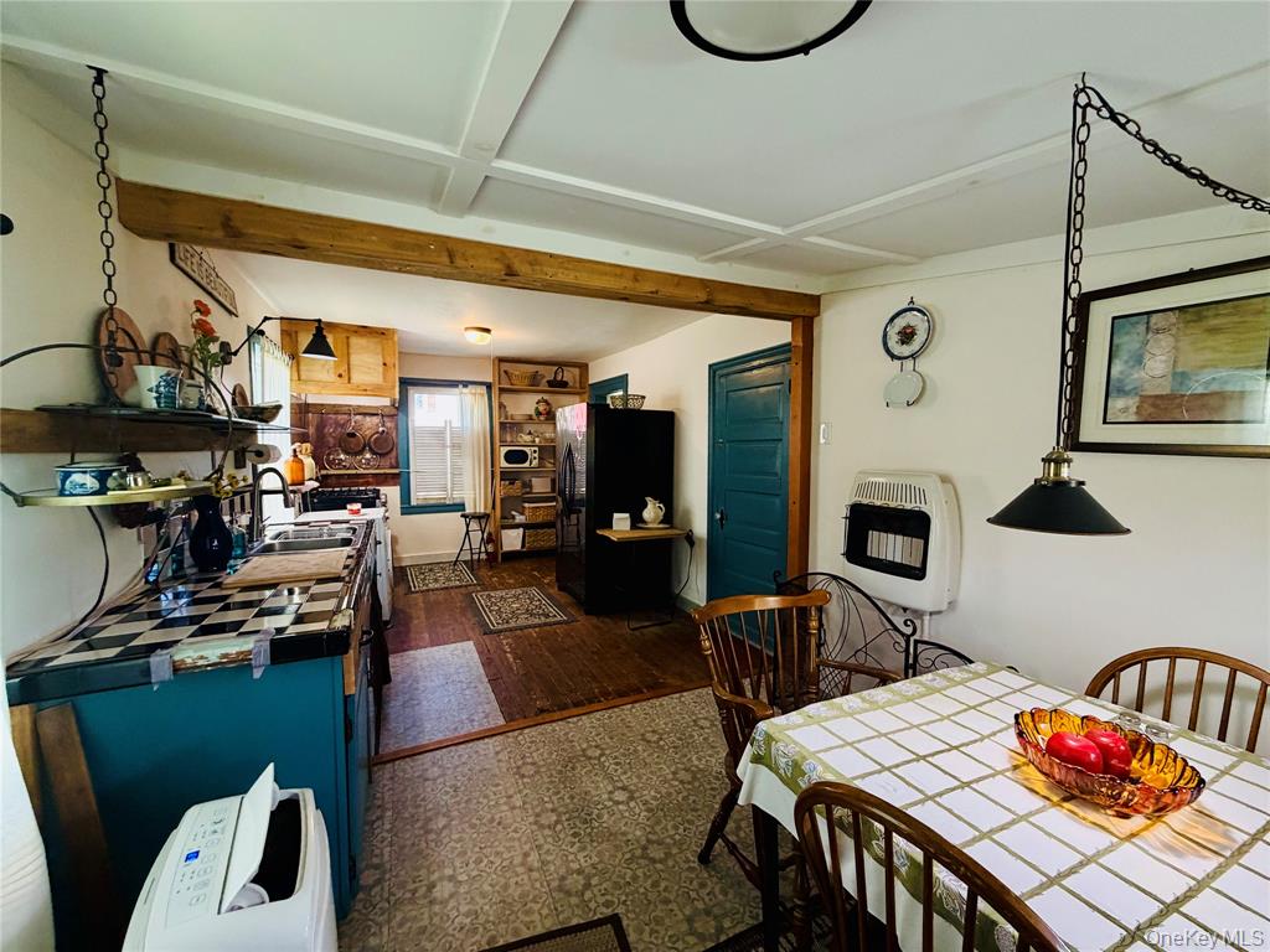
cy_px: 476
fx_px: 514
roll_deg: +0.4
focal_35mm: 14
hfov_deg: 102.1
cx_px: 635
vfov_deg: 85.7
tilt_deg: -4.7
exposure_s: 1/120
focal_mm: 2.22
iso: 250
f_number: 2.2
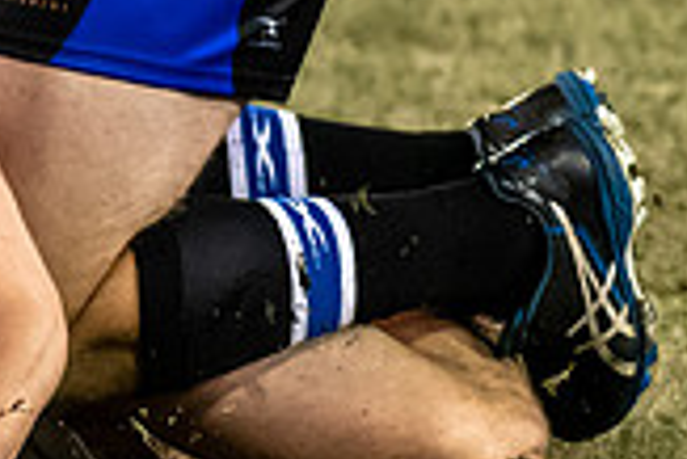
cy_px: -3
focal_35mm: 821
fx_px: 15681
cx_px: -164
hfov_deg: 2.5
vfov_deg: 1.7
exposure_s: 1/1250
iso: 2500
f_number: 2.8
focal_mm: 120
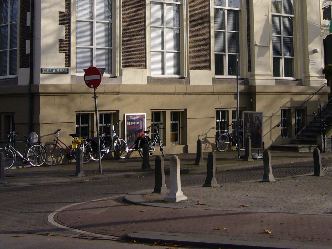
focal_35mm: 73
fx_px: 700
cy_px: -8
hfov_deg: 26.6
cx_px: 210
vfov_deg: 19.5
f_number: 5.6
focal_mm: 5.8
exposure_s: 1/400
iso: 80
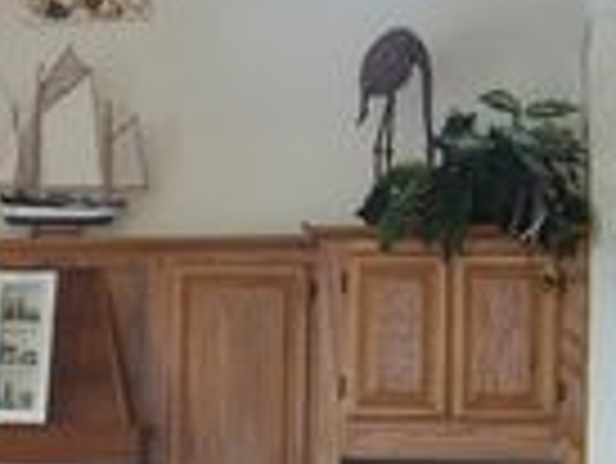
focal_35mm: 102
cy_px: 410
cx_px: -103
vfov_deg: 14.4
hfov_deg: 18.3
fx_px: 1817
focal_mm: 6.3
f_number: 2.8
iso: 80
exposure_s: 1/90
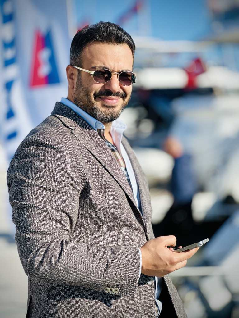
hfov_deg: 19.1
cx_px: 120
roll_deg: -0.4
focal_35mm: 77
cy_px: 159
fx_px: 709
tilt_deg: -2.7
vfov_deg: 25.3
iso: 32
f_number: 2.8
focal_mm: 9
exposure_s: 1/602
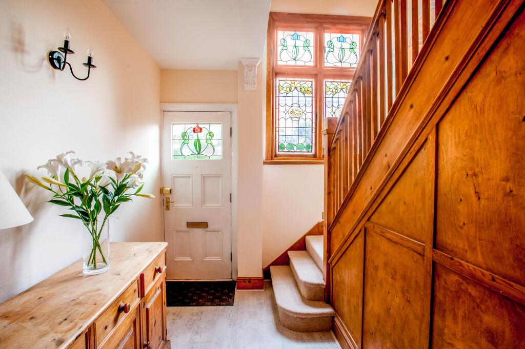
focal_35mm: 17
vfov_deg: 70.3
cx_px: 262
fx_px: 248
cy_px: 174
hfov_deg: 93.3
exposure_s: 1/1.67
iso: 200
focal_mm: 17
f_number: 13
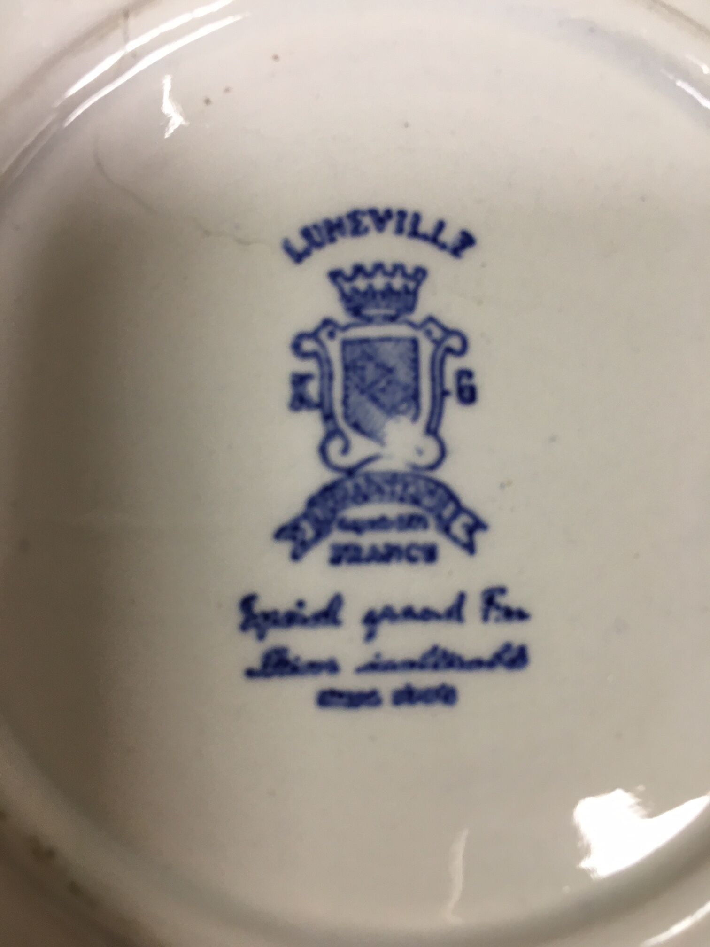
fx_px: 793
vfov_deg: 61.7
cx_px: 355
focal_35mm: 29
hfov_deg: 48.2
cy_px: 474
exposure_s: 1/30
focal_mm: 4.15
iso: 64
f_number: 2.2
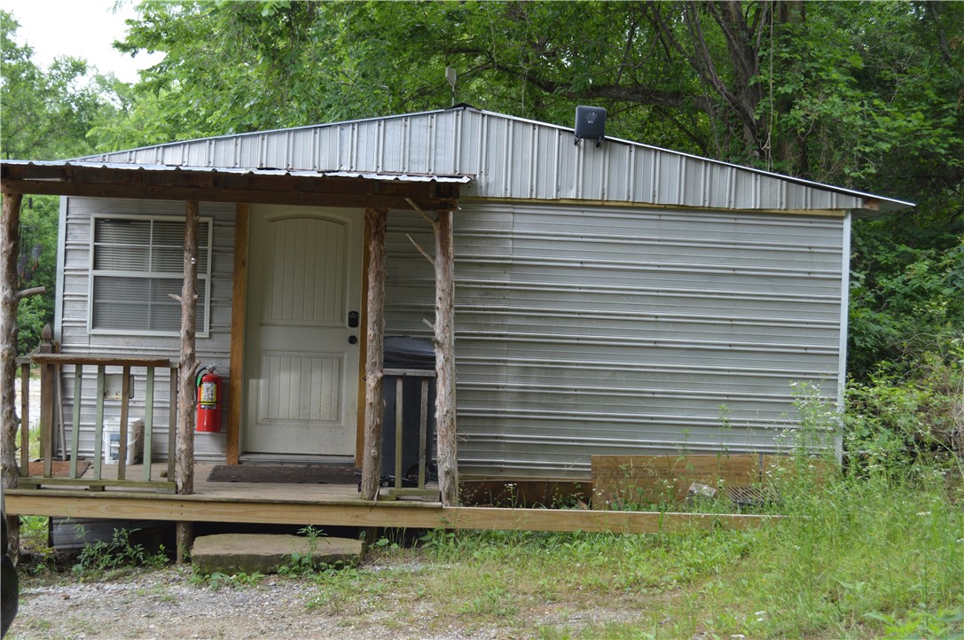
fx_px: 1284
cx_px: 482
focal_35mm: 48
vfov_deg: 28.0
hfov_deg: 41.2
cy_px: 320
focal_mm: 32
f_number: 5.6
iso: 220
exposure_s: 1/125
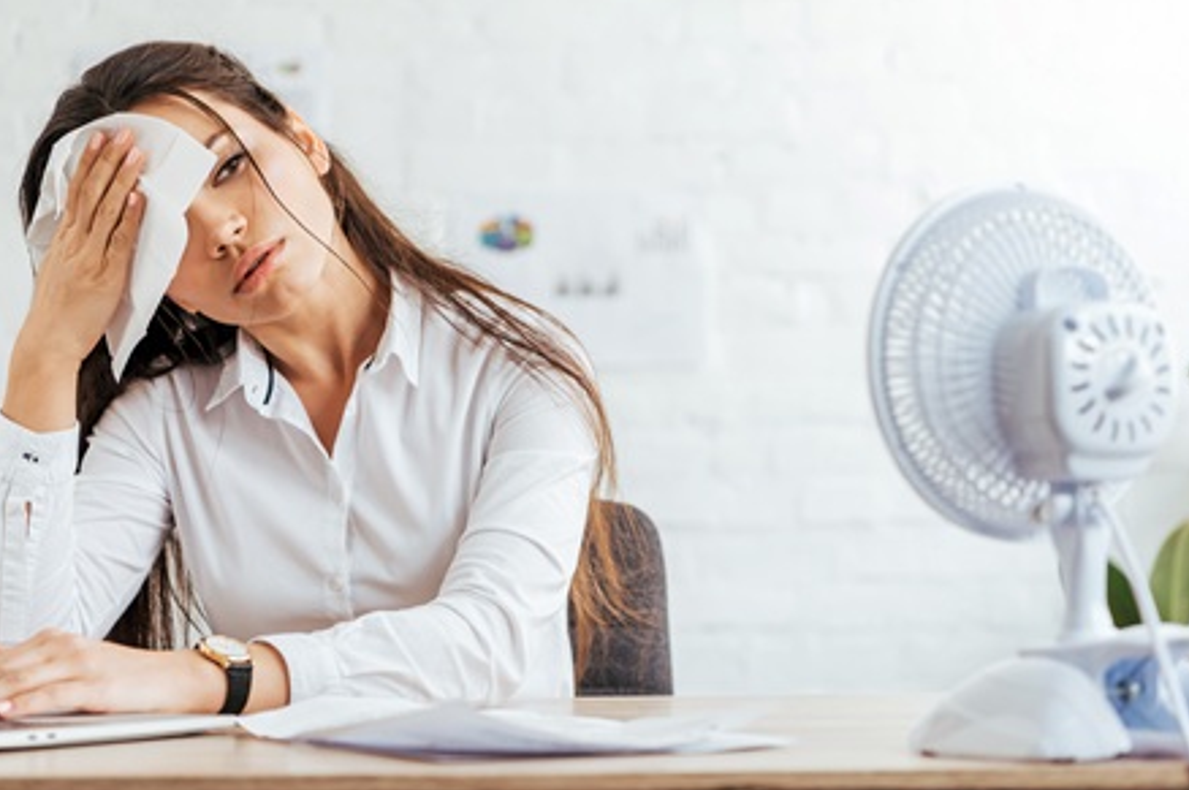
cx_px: 578
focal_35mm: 80
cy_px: 346
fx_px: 2639
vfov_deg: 17.0
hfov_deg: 25.4
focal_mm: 70
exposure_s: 1/250
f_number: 3.5
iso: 250
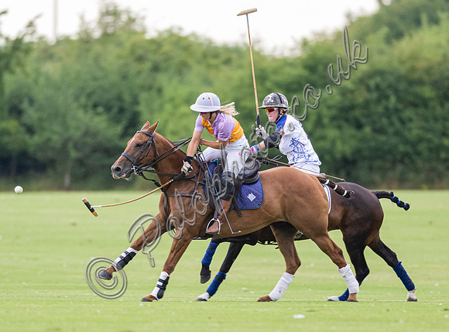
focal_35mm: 1053
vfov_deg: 1.4
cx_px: 273
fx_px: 13594
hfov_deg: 1.9
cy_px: 172
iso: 1250
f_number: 4
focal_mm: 500
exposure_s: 1/640
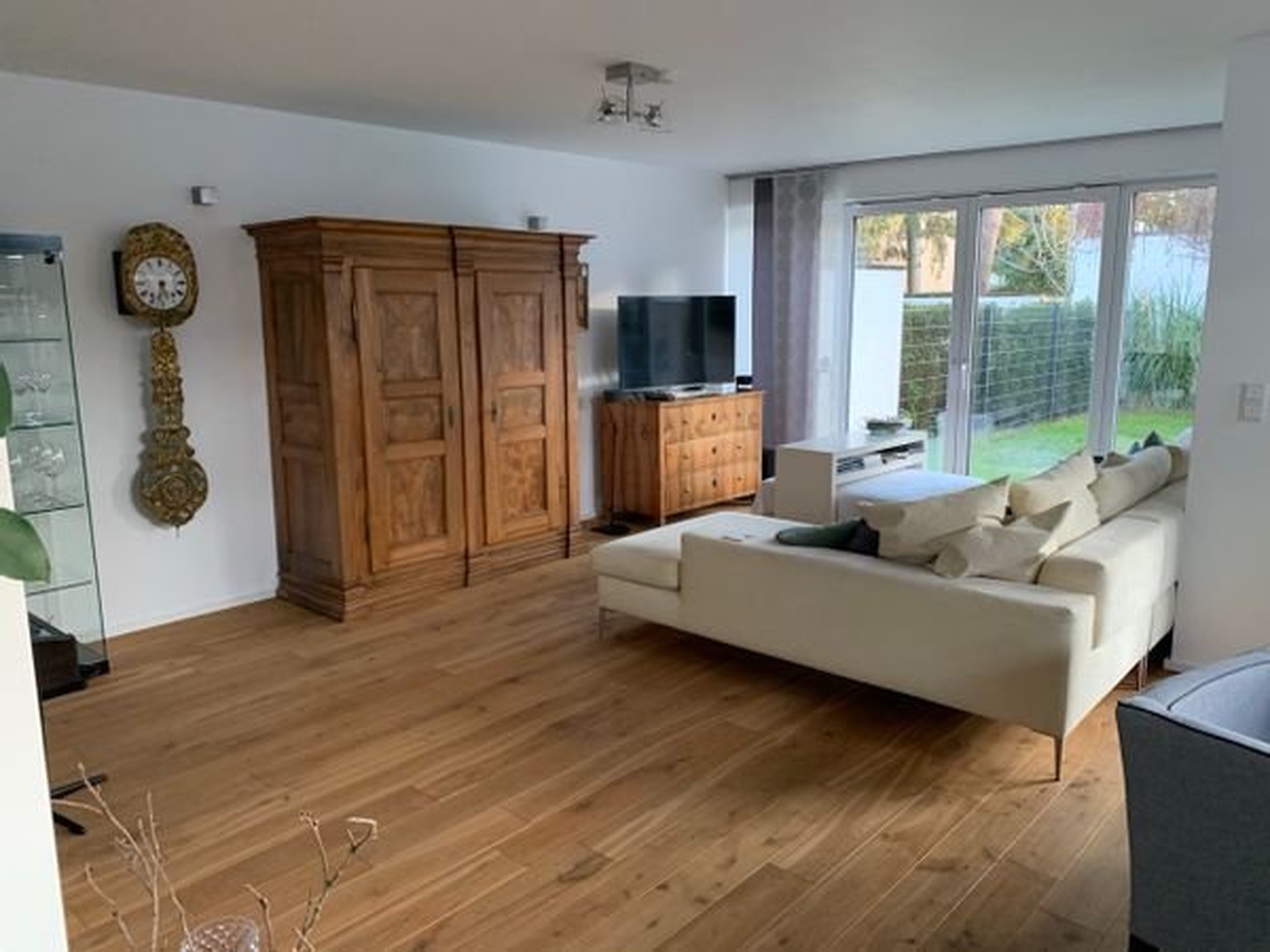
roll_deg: +0.9
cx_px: 635
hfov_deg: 67.3
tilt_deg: -10.6
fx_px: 954
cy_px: 476
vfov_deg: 53.1
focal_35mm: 26
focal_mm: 4.25
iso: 320
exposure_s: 1/60
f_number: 1.8
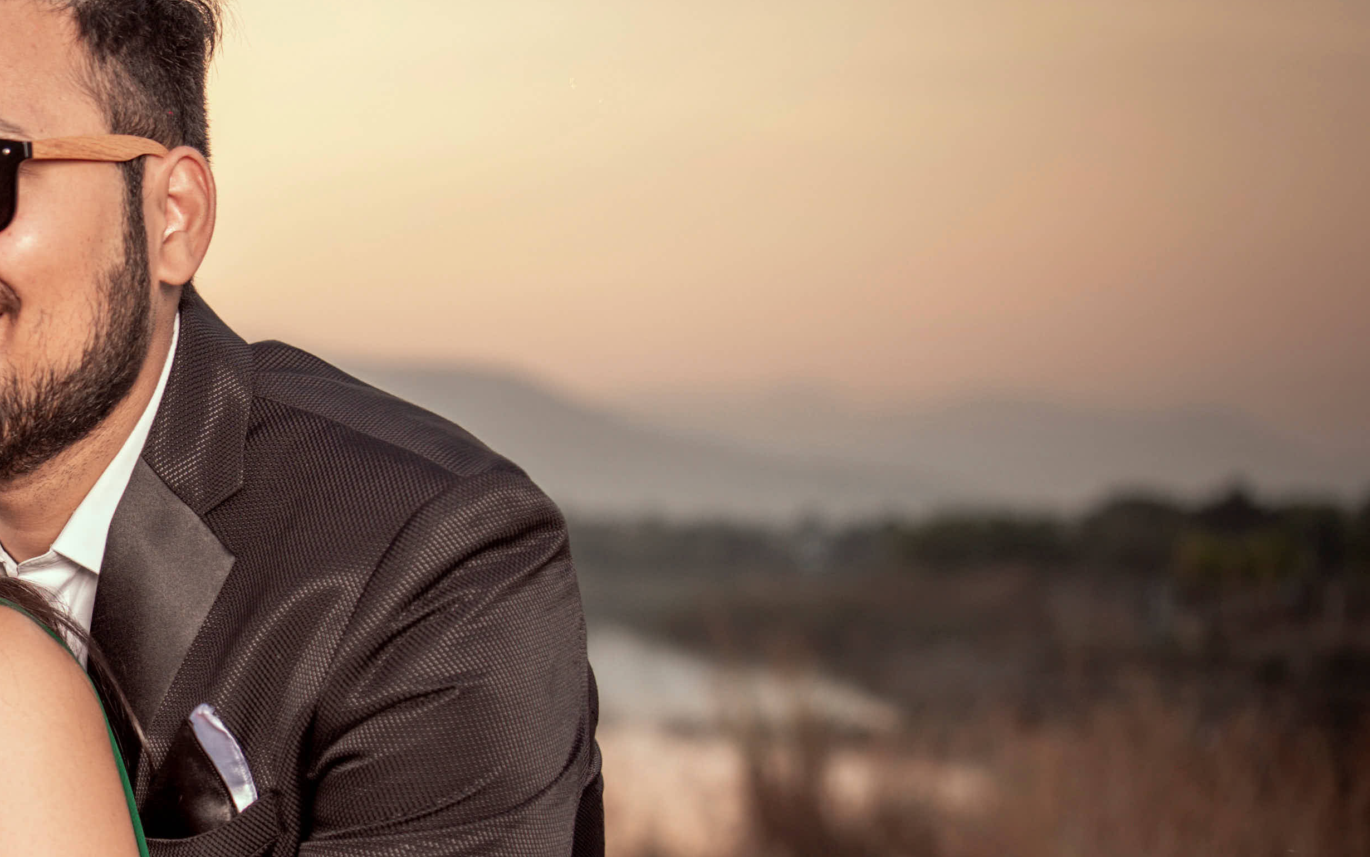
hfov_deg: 22.6
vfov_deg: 15.0
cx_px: -87
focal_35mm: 87
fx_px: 3249
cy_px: 591
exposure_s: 1/400
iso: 80
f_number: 2
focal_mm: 35
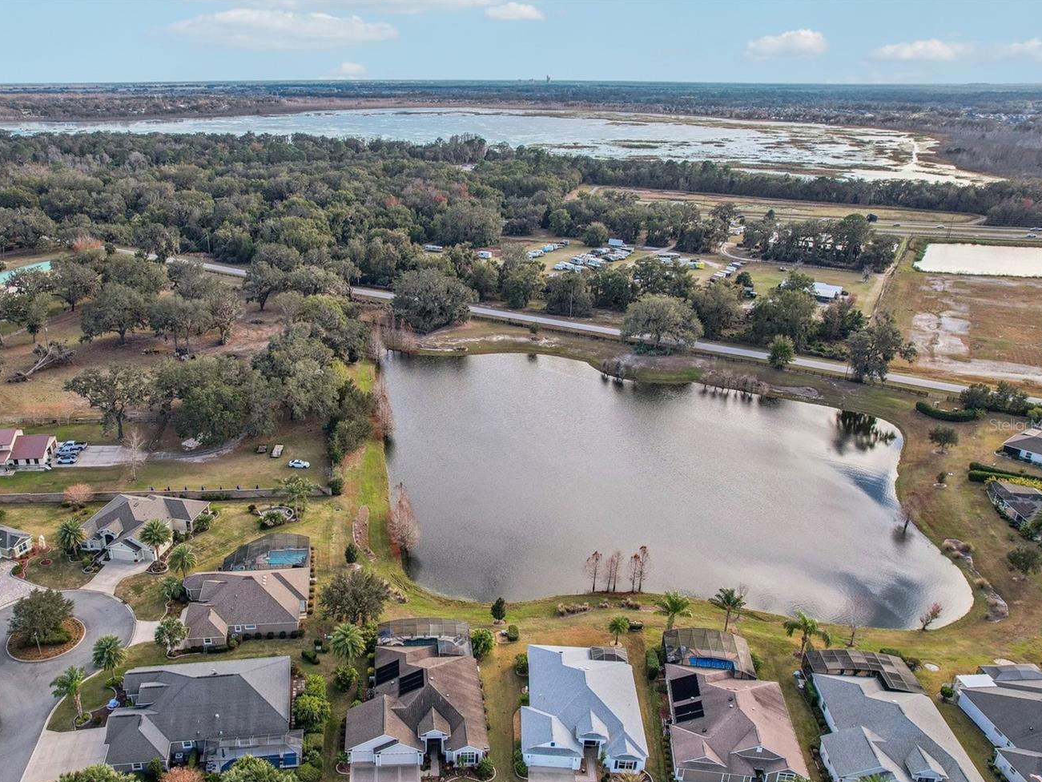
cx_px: 420
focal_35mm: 26
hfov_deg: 66.7
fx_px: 783
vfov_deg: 53.0
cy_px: 425
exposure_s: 1/730
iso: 120
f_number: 2.8
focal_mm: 8.4
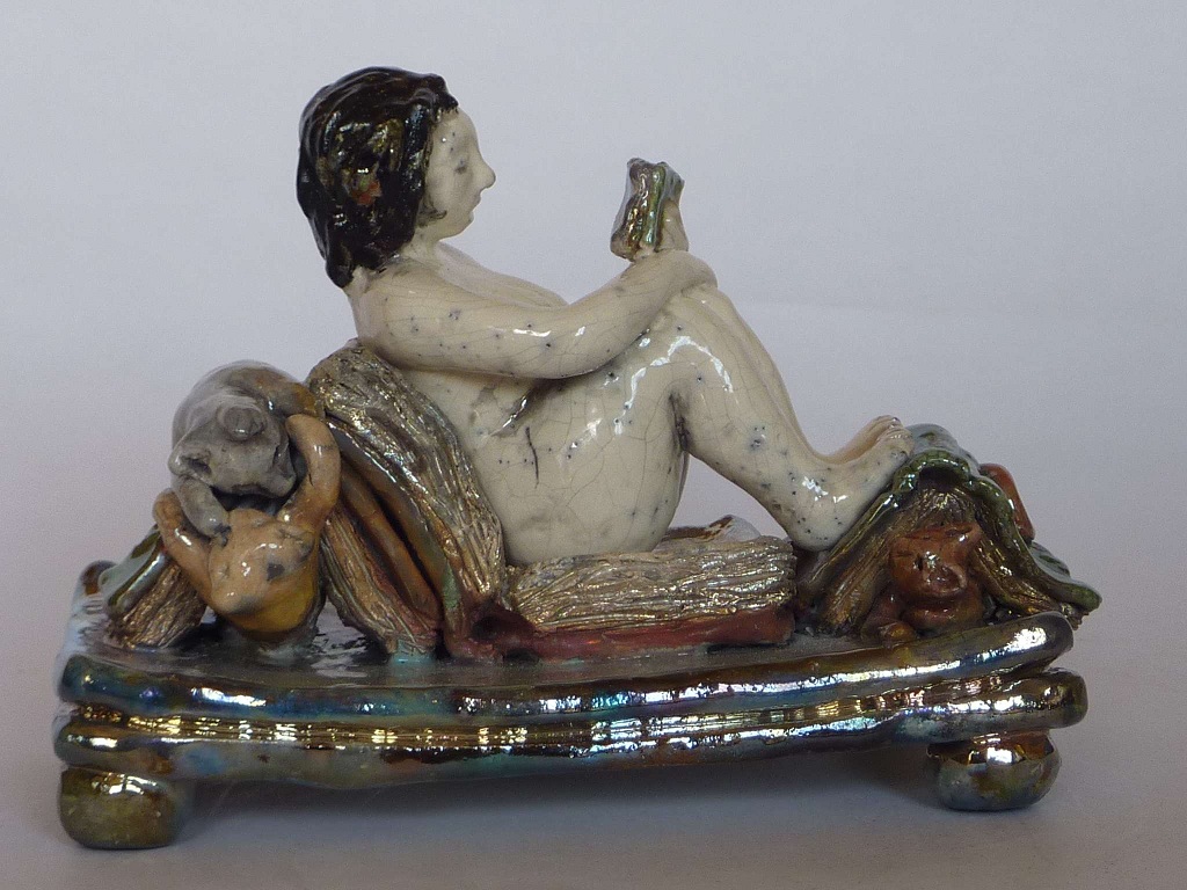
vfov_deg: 15.9
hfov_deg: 21.1
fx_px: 3189
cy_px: 445
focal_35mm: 93
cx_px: 594
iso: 80
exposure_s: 1/40
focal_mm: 8.5
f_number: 3.8
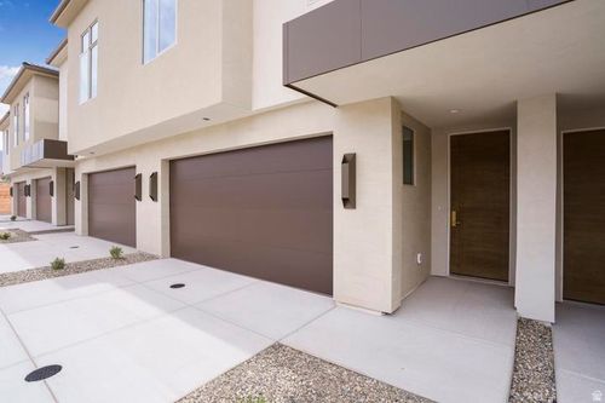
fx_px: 286
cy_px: 202
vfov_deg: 70.4
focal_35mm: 17
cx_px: 302
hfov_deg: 93.3
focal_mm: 17
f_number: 9
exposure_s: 1/200
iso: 250
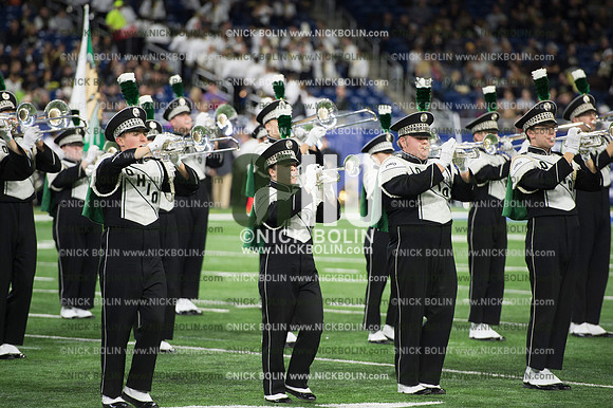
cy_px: 204
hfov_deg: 10.3
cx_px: 306
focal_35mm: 200
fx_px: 3403
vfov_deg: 6.9
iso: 2500
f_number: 3.5
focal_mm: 200
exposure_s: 1/1000
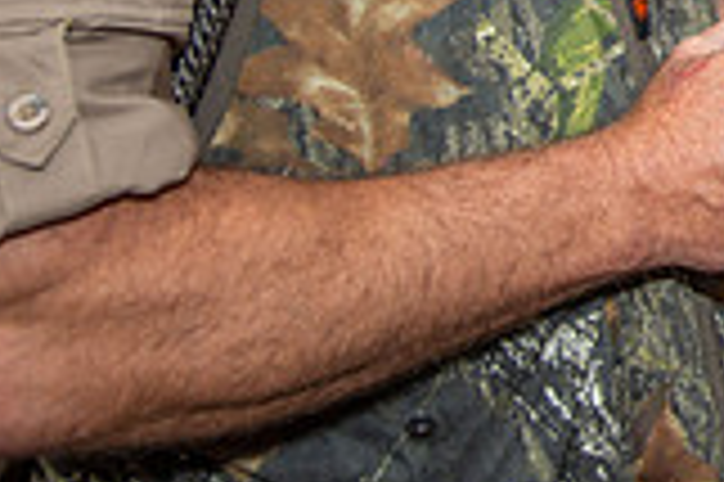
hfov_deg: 17.3
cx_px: 1052
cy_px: -279
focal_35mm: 108
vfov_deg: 12.0
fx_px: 2170
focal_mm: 30
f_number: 6.3
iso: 250
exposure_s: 1/250
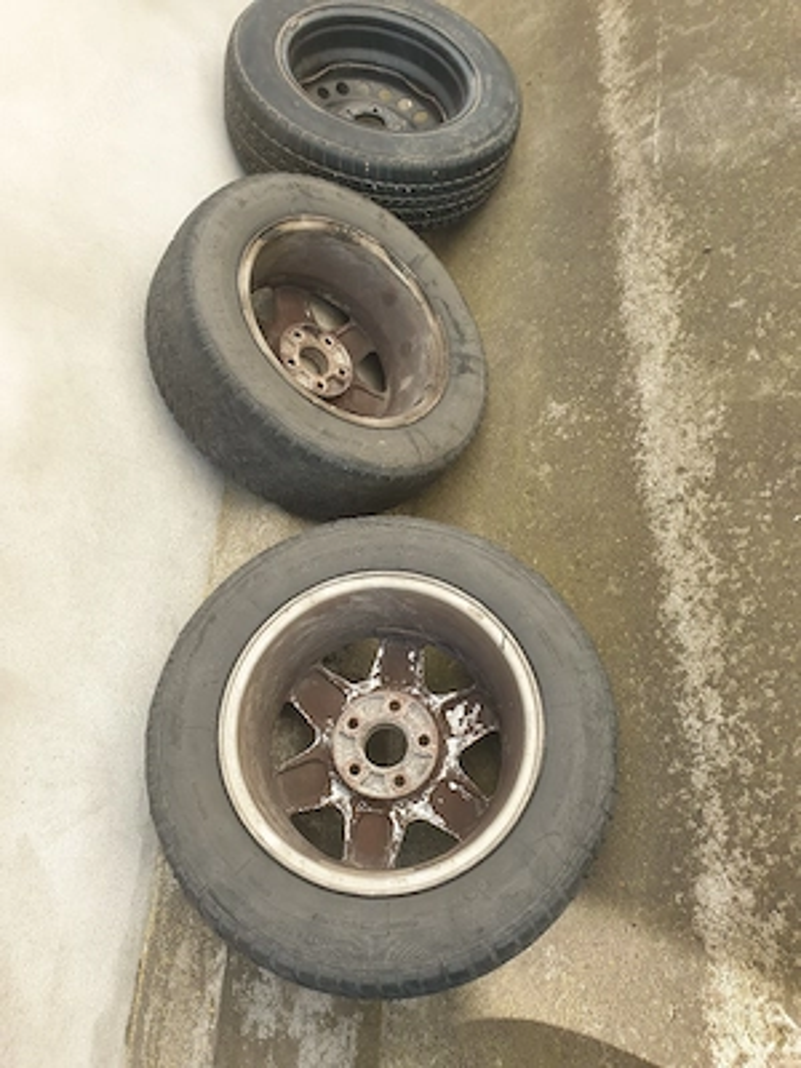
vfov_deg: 67.3
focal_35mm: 26
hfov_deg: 53.1
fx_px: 802
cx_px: 400
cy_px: 534
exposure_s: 1/185
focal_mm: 4.3
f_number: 2.4
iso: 50
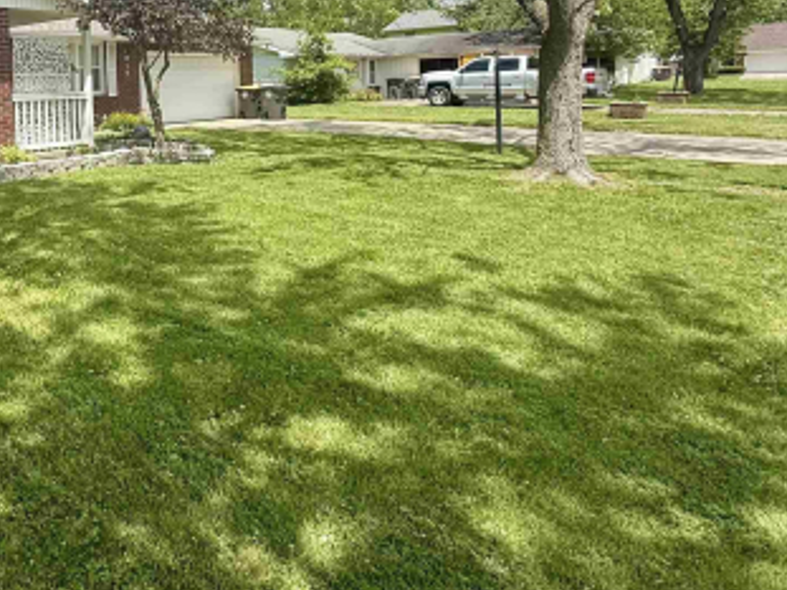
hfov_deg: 52.9
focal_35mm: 30
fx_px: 682
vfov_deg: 44.2
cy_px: 106
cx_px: 85
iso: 50
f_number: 2.2
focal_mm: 2.22
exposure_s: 1/1259
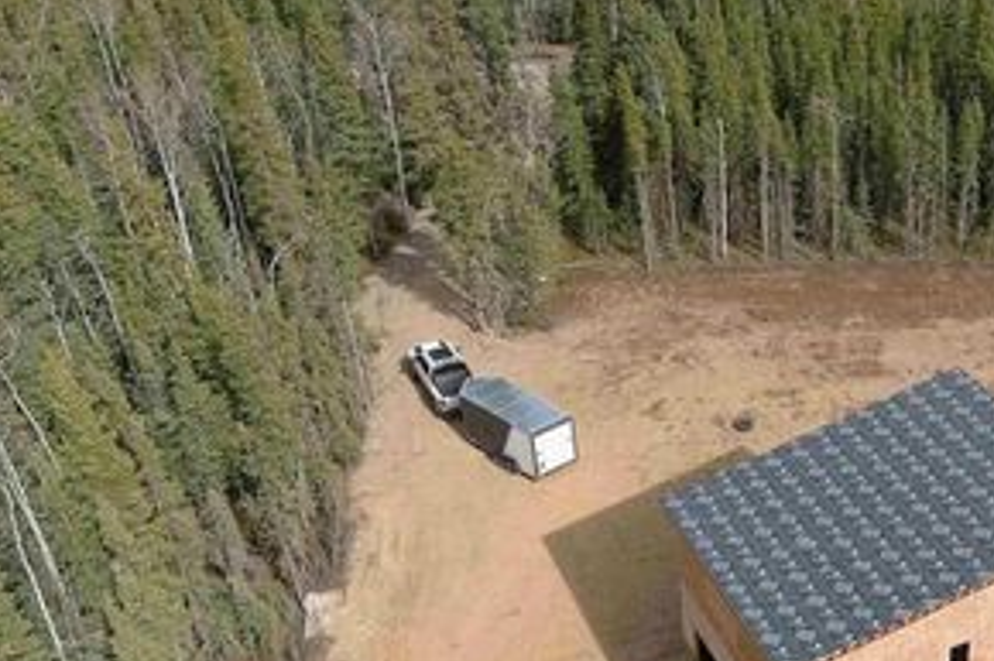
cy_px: 557
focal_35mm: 50
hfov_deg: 38.3
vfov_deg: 26.3
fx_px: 1380
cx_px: 775
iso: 100
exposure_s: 1/1000
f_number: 2.8
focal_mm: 10.57
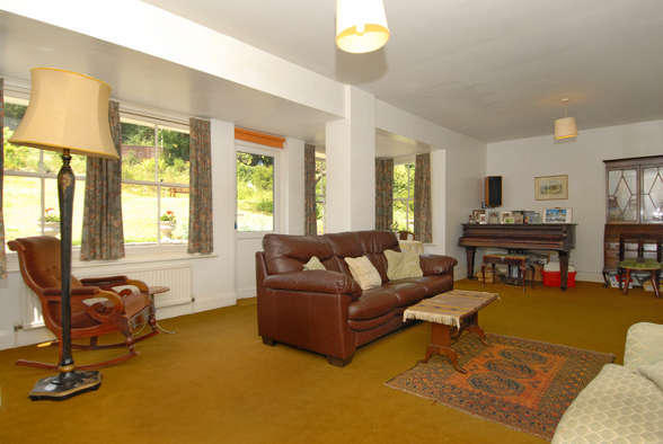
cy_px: 222
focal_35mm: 20
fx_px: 360
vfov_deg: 63.4
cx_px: 332
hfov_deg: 85.3
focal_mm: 13
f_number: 6.3
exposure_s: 1/250
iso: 400
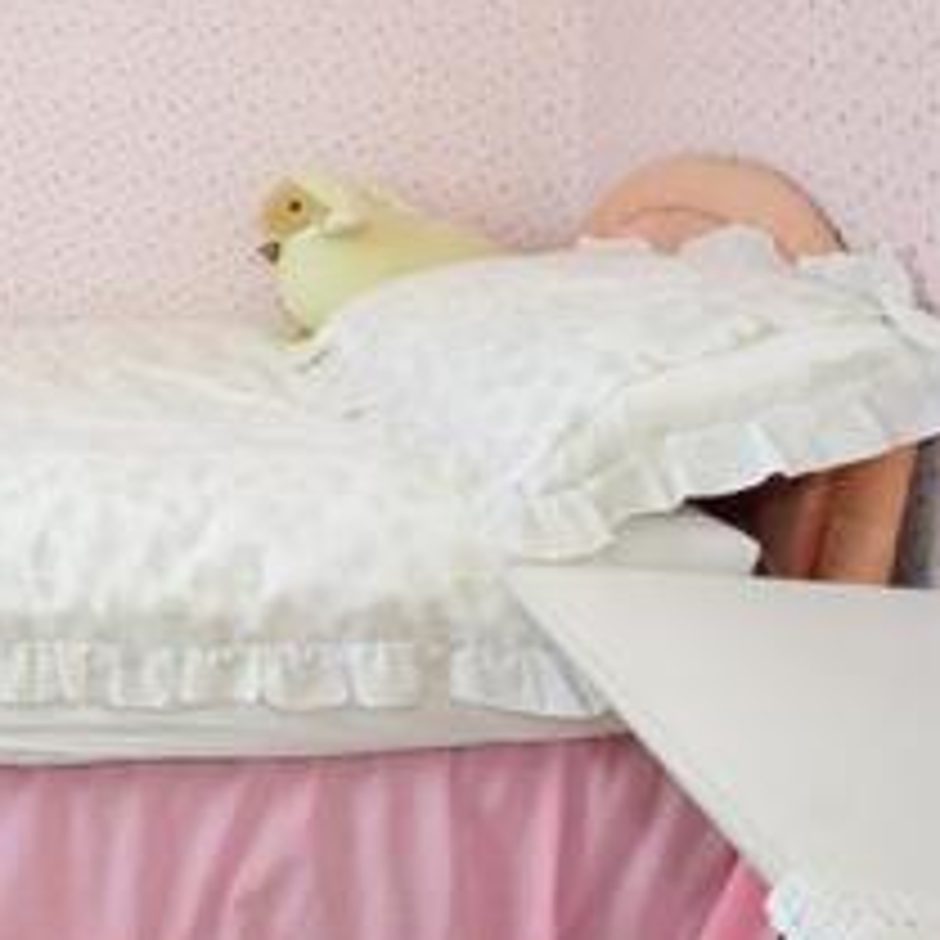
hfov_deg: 32.9
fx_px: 1229
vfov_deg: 39.2
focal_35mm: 40
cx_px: -234
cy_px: 110
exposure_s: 1/30
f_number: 5
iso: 200
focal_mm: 10
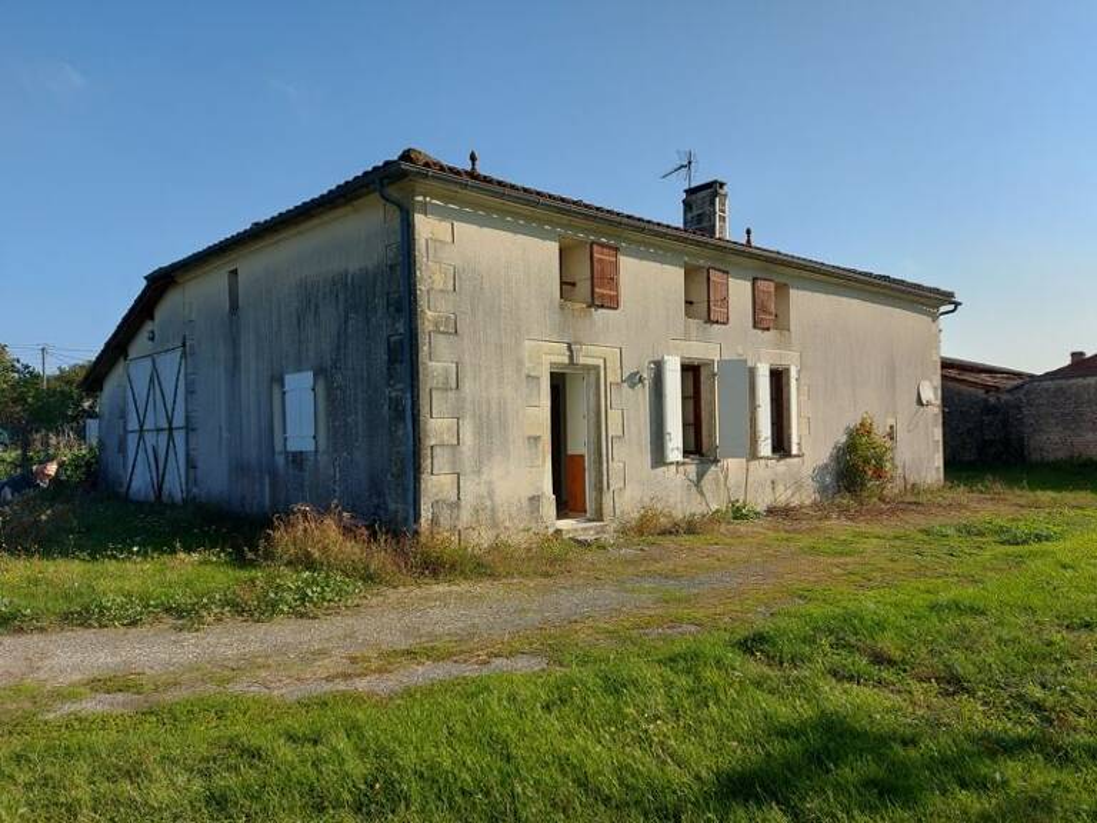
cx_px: 548
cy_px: 412
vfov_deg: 56.8
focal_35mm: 24
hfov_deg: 71.6
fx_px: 761
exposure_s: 1/1043
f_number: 1.8
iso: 32
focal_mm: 5.23
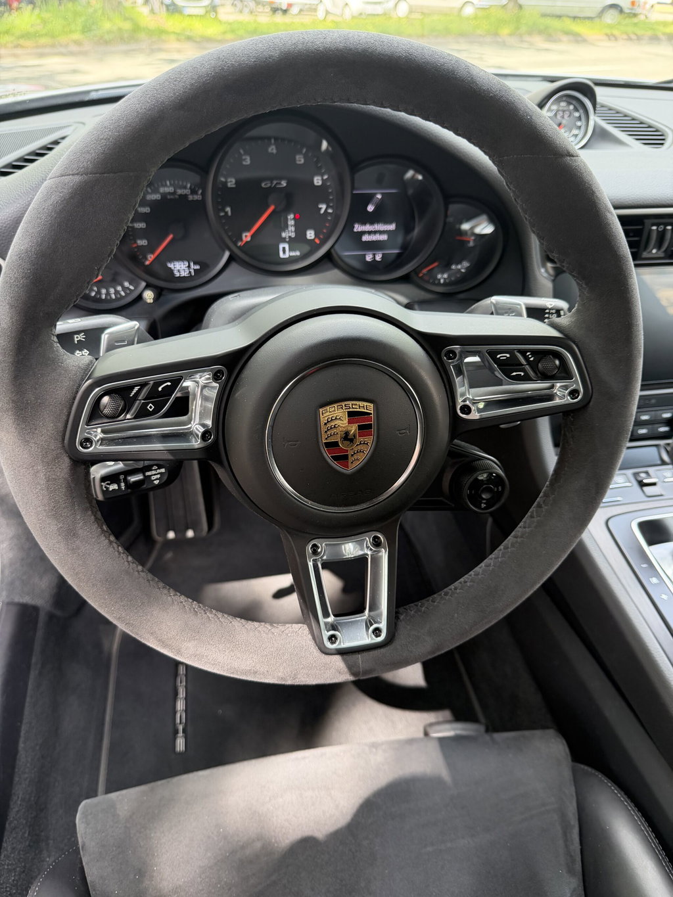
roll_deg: -2.7
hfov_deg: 56.8
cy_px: 448
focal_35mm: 24
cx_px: 336
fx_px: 622
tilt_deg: -36.7
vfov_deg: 71.6
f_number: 1.78
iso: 200
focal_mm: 6.76
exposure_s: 1/198
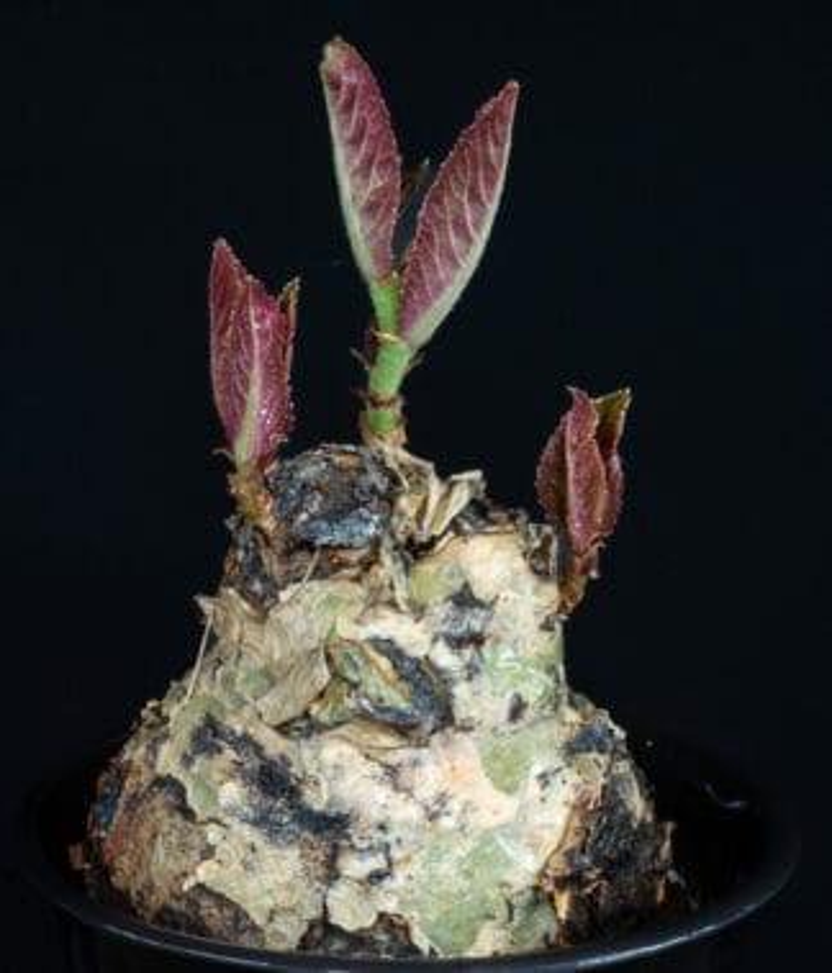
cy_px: 435
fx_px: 2766
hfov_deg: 17.0
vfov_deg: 19.9
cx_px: 248
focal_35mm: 93
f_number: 32
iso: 100
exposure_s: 13
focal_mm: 60
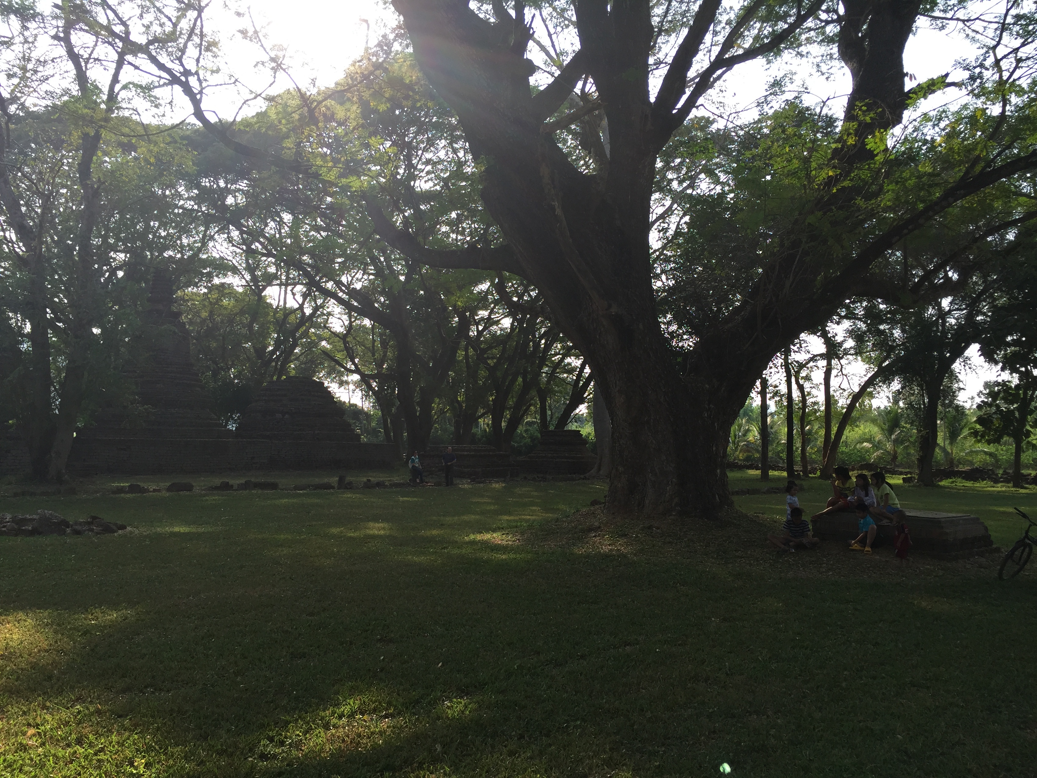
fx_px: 869
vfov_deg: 48.2
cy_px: 389
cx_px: 518
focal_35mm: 29
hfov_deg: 61.7
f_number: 2.2
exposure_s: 1/549
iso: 32
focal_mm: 4.15
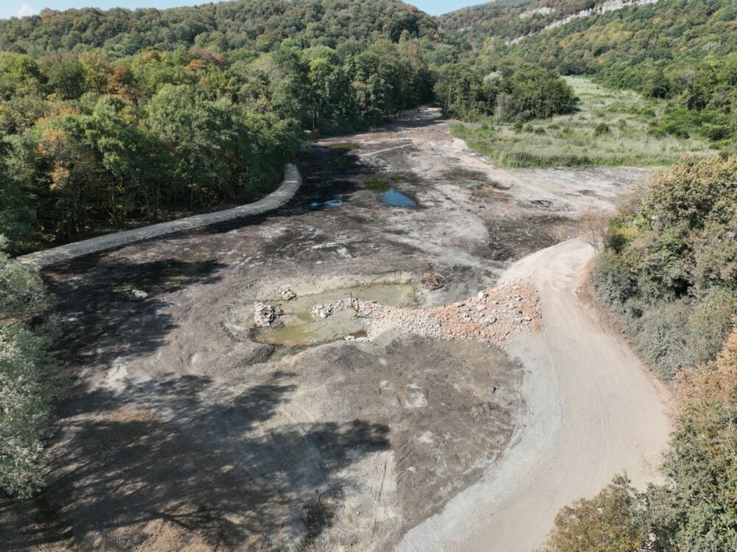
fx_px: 511
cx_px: 368
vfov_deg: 56.8
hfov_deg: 71.6
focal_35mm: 24
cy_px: 276
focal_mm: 12.29
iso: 160
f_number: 2.8
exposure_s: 1/1500
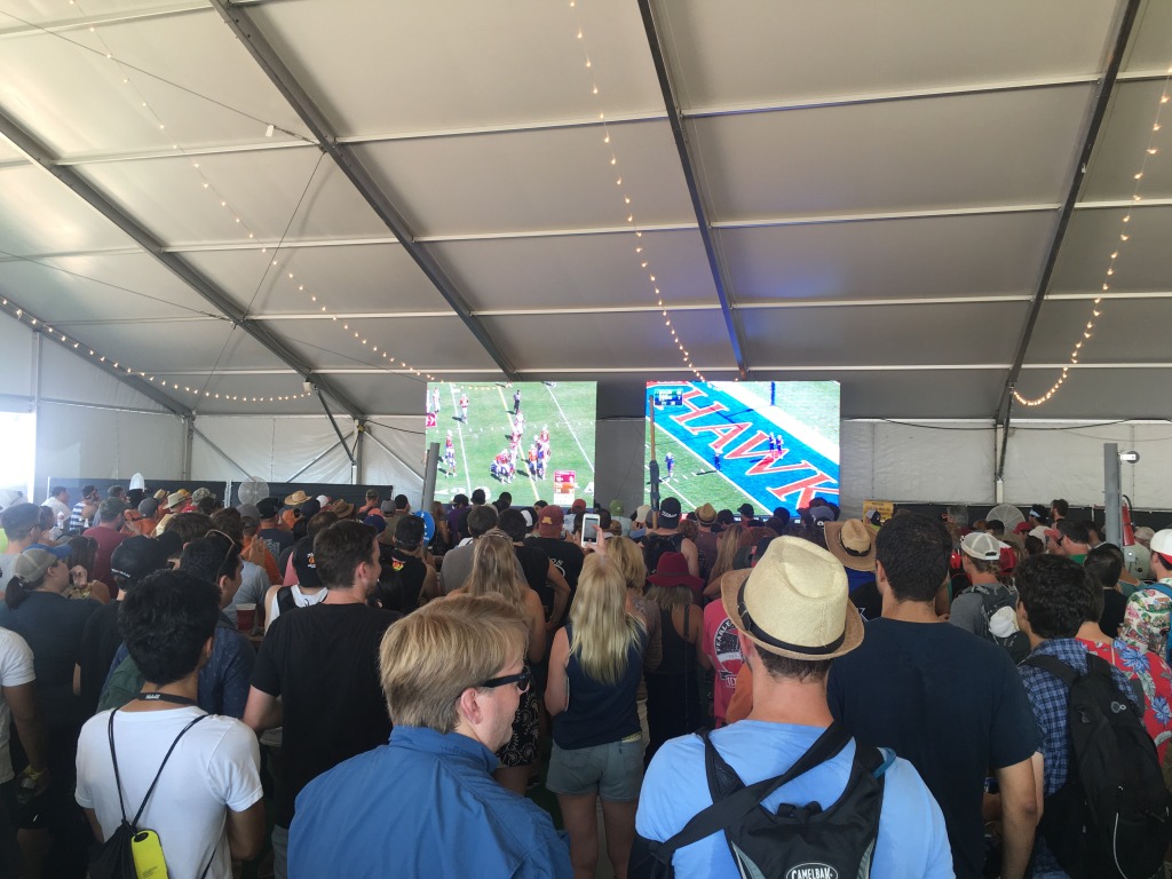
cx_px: 586
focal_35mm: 29
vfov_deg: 48.2
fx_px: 982
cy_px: 440
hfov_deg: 61.7
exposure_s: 1/60
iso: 32
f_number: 2.2
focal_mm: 4.15
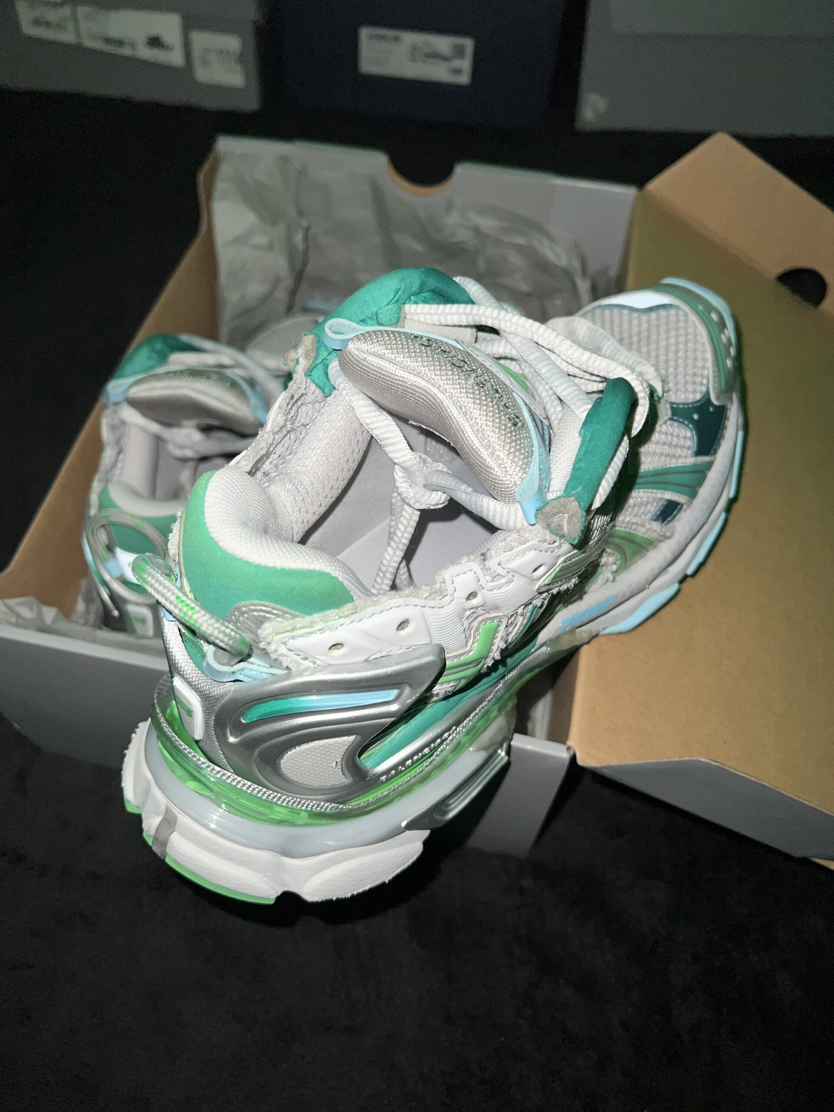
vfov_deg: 67.3
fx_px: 835
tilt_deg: -53.6
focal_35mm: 26
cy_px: 556
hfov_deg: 53.1
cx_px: 417
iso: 32
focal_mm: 5.7
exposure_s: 1/4
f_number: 1.5
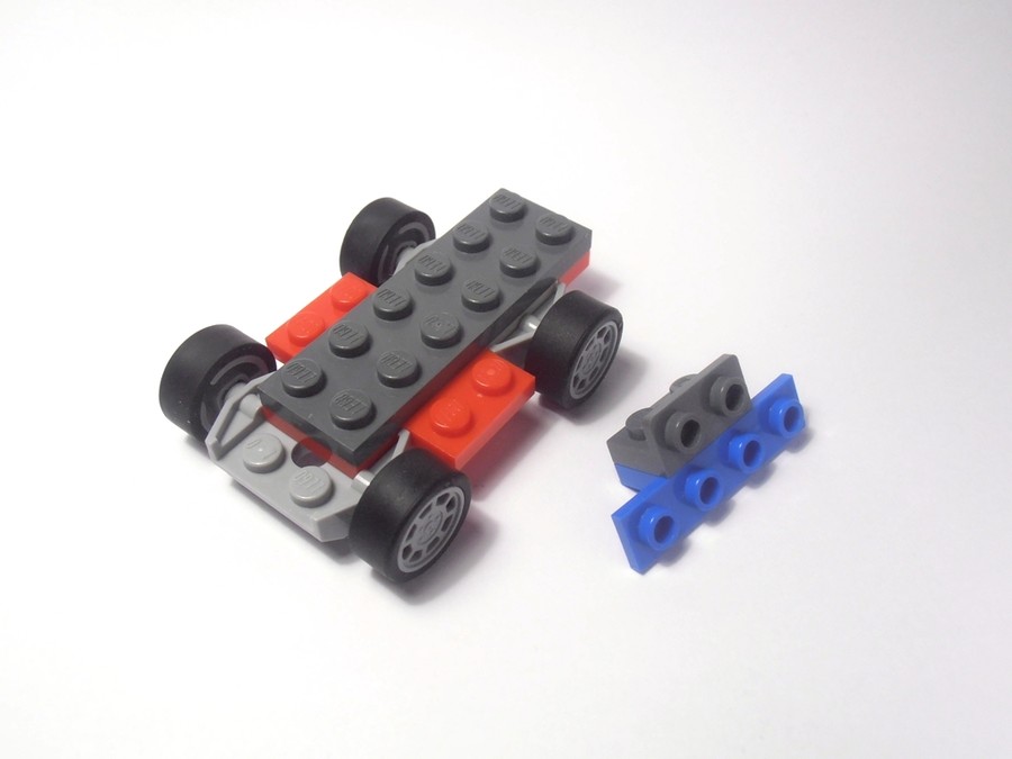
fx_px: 1082
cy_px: 380
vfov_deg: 38.7
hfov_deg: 50.1
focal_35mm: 37
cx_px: 506
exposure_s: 1/60
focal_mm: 6.61
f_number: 3.9
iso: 80
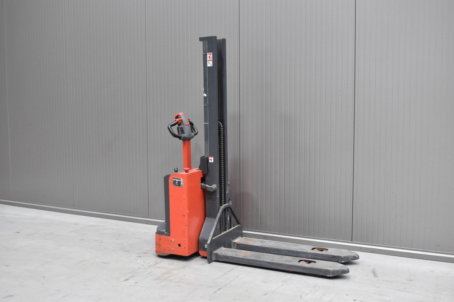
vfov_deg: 35.5
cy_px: 151
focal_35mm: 38
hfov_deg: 51.3
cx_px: 227
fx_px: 473
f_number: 5
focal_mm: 25
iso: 1600
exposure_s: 1/40
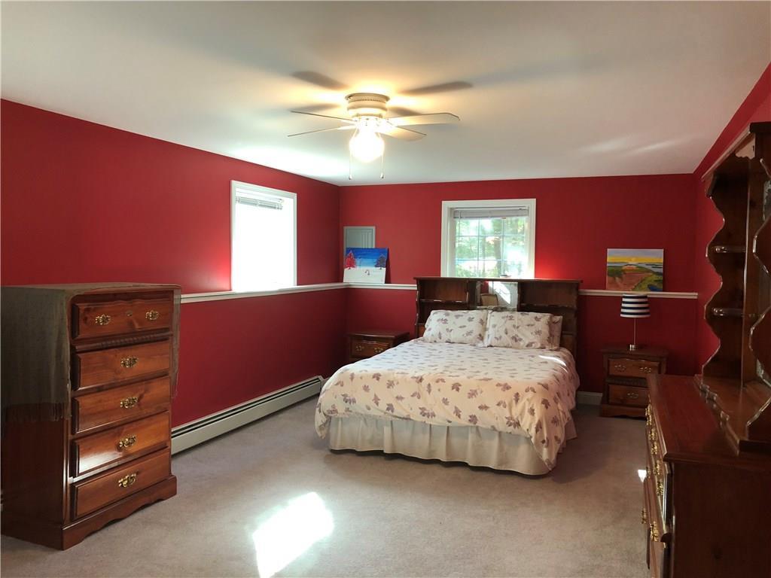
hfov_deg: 61.7
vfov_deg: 48.2
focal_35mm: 29
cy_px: 289
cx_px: 386
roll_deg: -0.5
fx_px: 646
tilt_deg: -4.0
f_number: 1.8
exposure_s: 1/15
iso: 50
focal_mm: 3.99
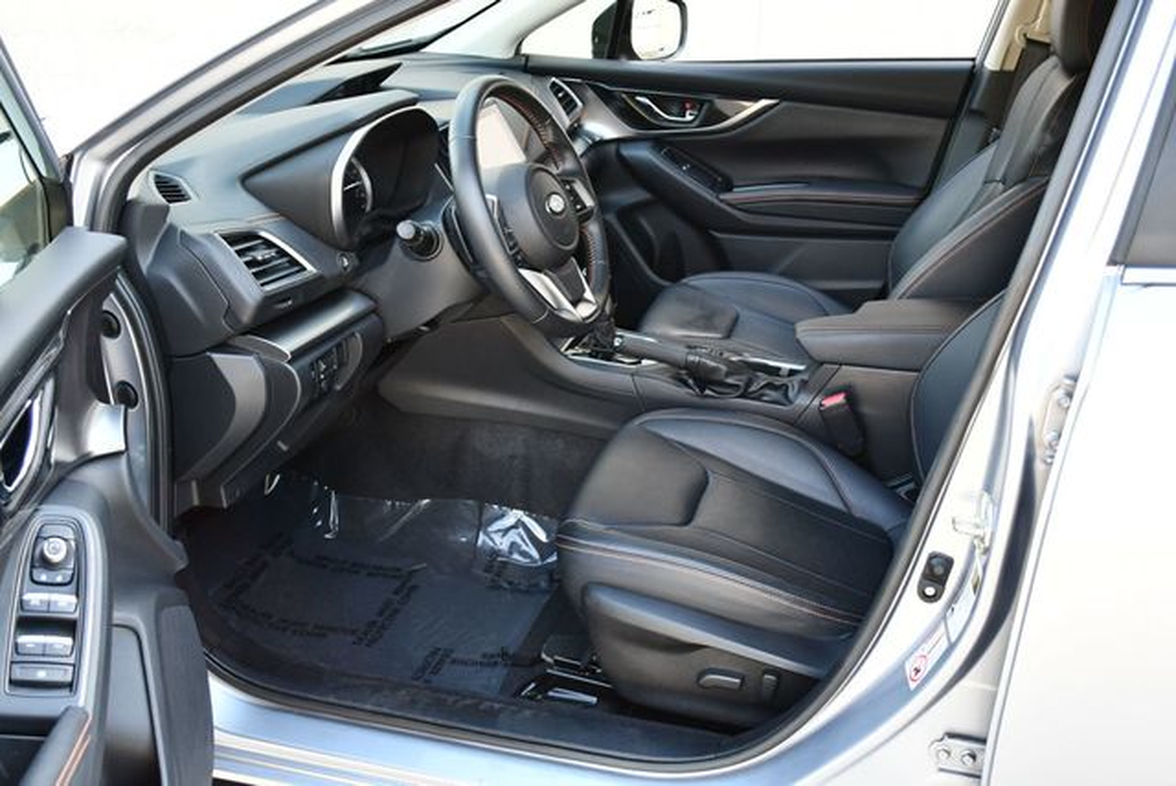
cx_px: 588
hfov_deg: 53.1
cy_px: 393
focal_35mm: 36
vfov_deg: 36.9
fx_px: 1177
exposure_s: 1/250
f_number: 3.5
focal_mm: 18
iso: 640
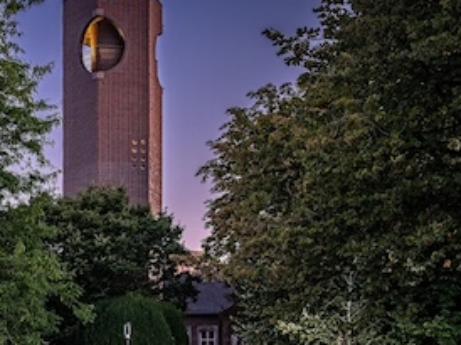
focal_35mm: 75
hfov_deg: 25.1
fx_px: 998
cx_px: 35
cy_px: 407
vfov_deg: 18.6
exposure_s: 1/30
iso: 1000
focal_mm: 32
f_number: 4
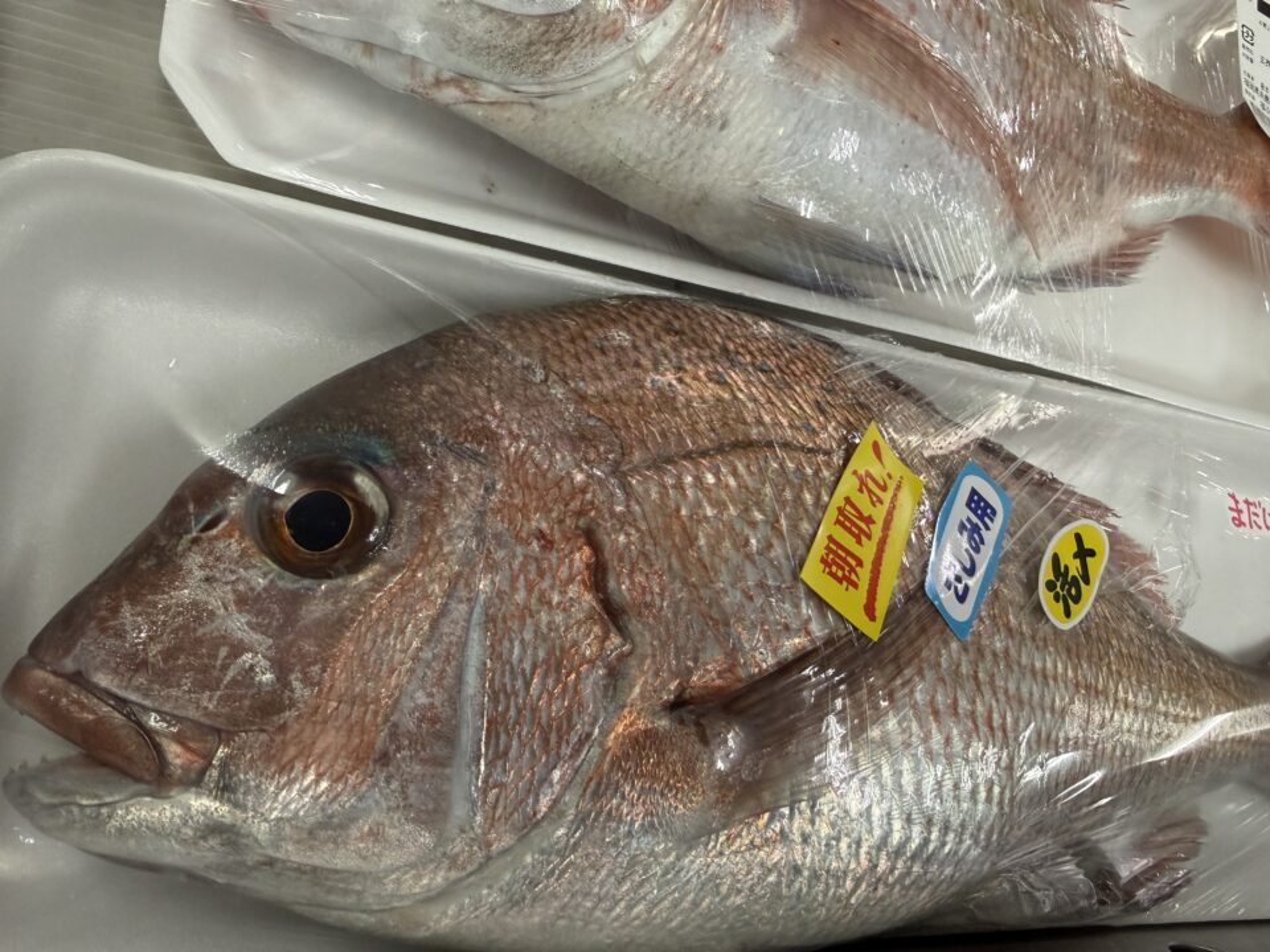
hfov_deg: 71.6
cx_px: 635
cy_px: 476
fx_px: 881
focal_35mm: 24
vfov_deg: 56.8
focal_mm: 2.22
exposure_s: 1/120
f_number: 2.2
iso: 320
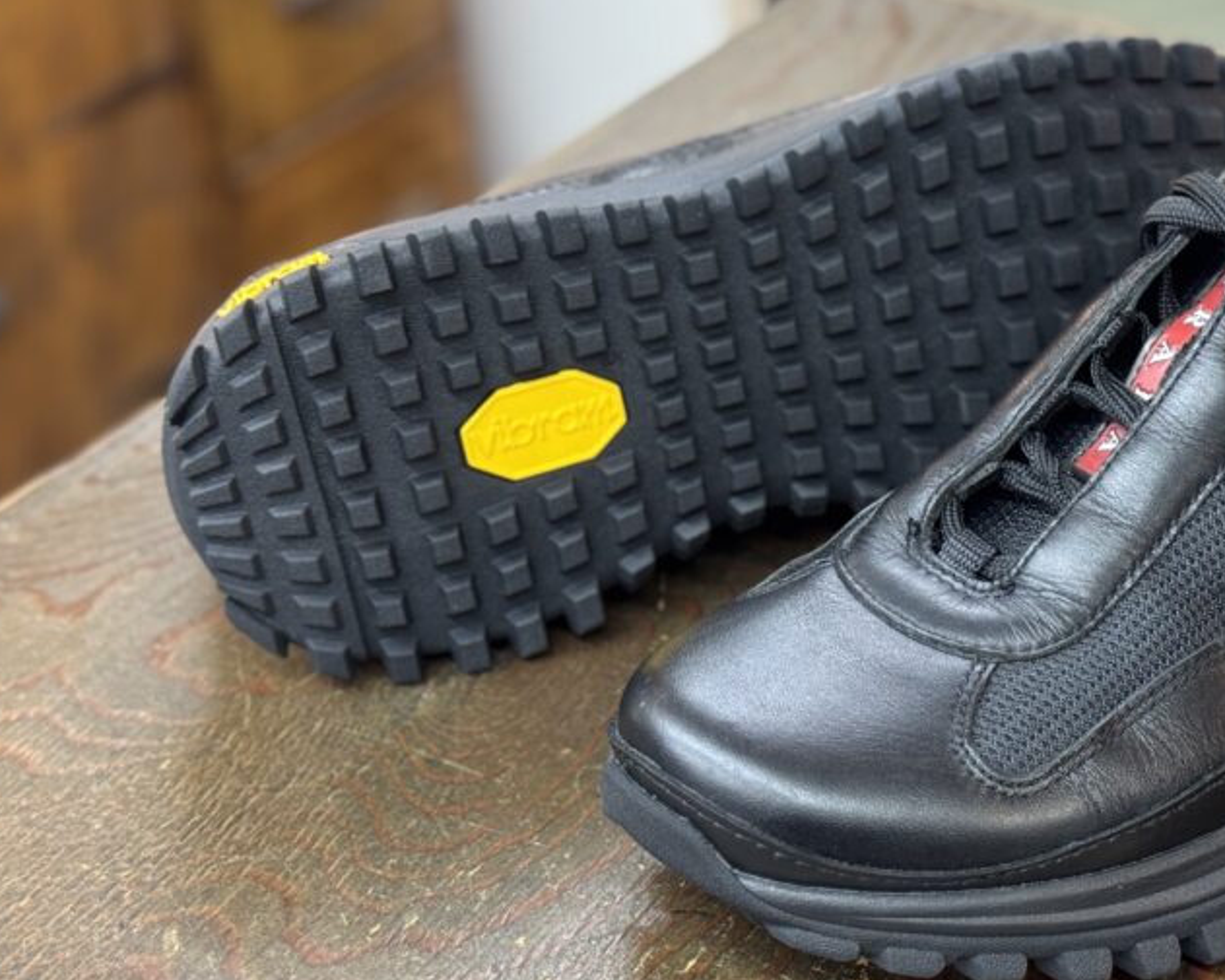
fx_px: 2756
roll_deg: +1.1
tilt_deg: -34.1
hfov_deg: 24.7
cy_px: 518
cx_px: 965
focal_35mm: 76
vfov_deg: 20.2
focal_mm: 6.76
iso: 200
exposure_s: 1/40
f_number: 1.78
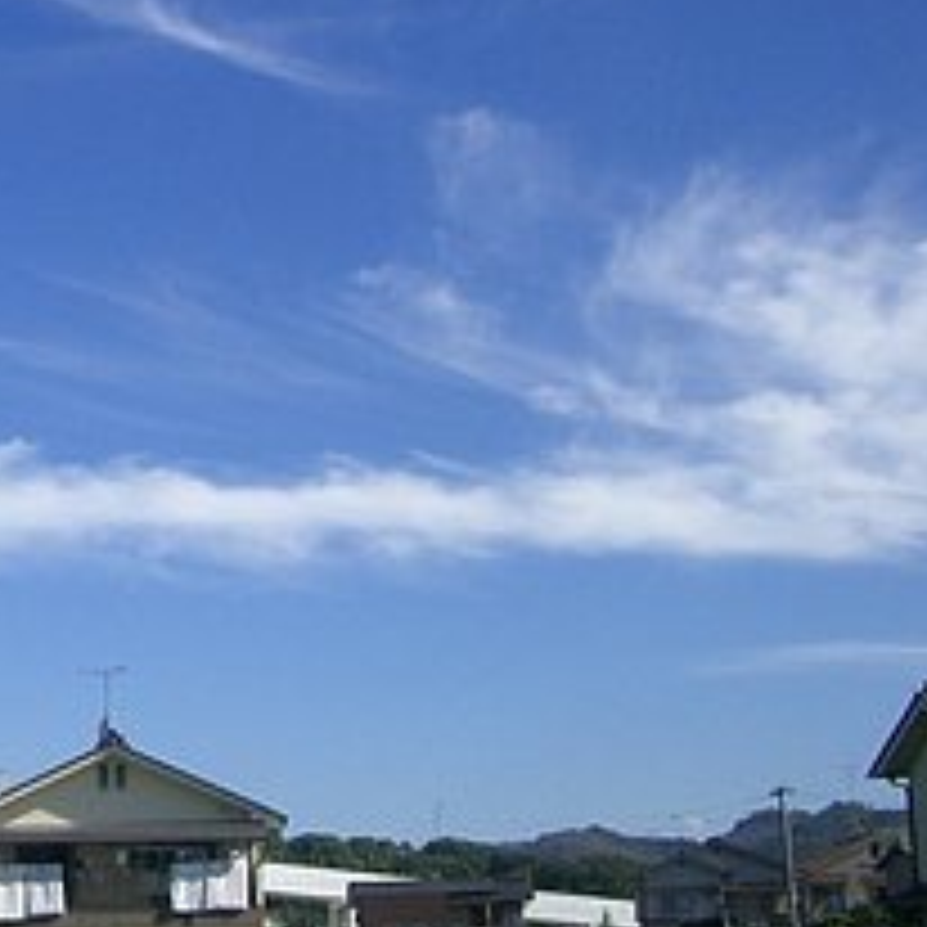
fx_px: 2333
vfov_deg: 22.4
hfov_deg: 21.0
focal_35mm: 77
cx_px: -180
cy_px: 378
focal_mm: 5.8
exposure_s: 1/500
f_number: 4.3
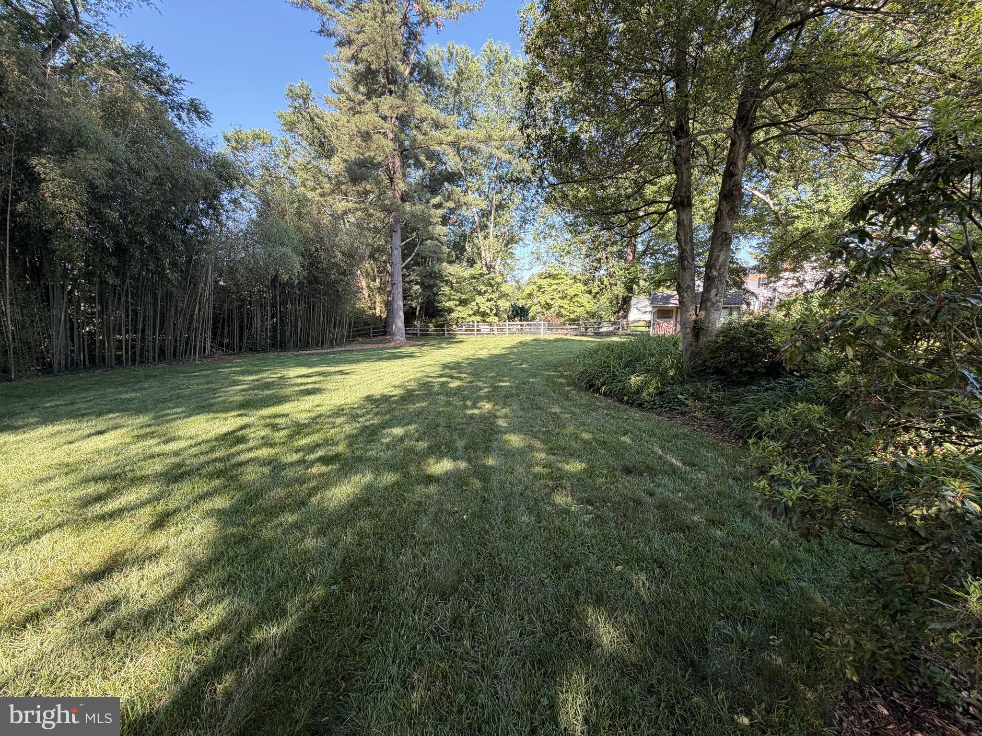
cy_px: 368
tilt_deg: -7.6
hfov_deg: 102.1
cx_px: 491
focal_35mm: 14
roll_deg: -0.8
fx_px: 397
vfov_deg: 85.7
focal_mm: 2.22
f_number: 2.2
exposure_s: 1/121
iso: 50
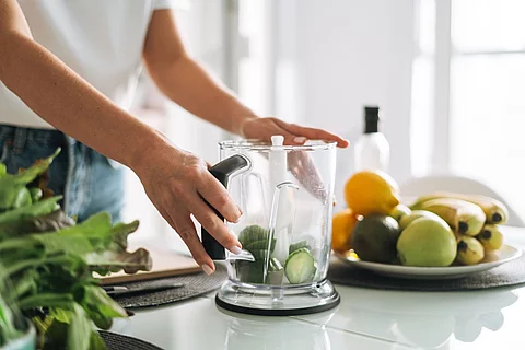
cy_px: 175
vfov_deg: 27.0
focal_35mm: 50
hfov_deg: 39.6
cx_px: 262
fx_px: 729
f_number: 2
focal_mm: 50
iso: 320
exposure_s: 1/160
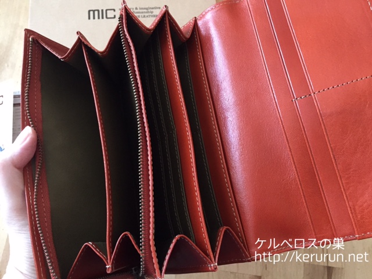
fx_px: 312
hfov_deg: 61.7
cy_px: 140
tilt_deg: -73.4
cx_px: 186
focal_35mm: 29
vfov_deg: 48.2
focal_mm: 4.15
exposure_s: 1/15
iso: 250
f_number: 2.2
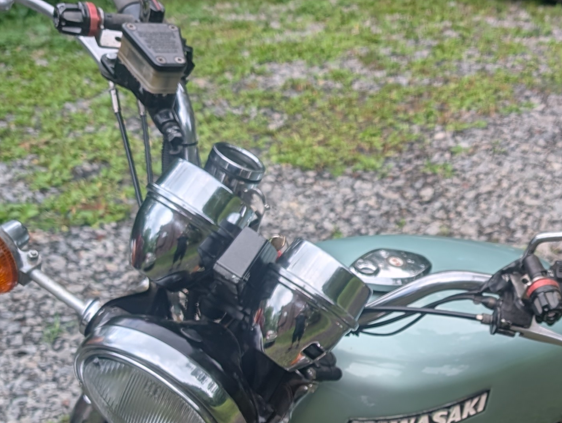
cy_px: 404
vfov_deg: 20.8
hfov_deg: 27.4
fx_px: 1122
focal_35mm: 69
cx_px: 474
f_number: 1.68
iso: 23
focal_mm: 6.9
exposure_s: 1/1241
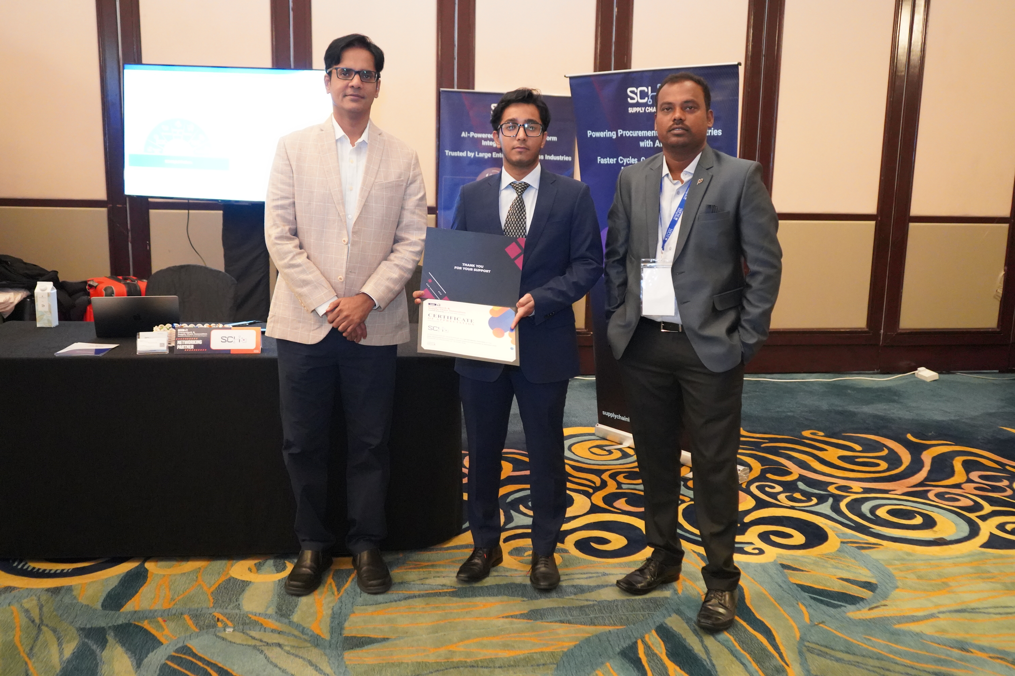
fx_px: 902
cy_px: 338
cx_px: 508
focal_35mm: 32
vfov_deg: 41.1
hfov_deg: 58.7
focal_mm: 32
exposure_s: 1/80
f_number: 4
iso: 12800
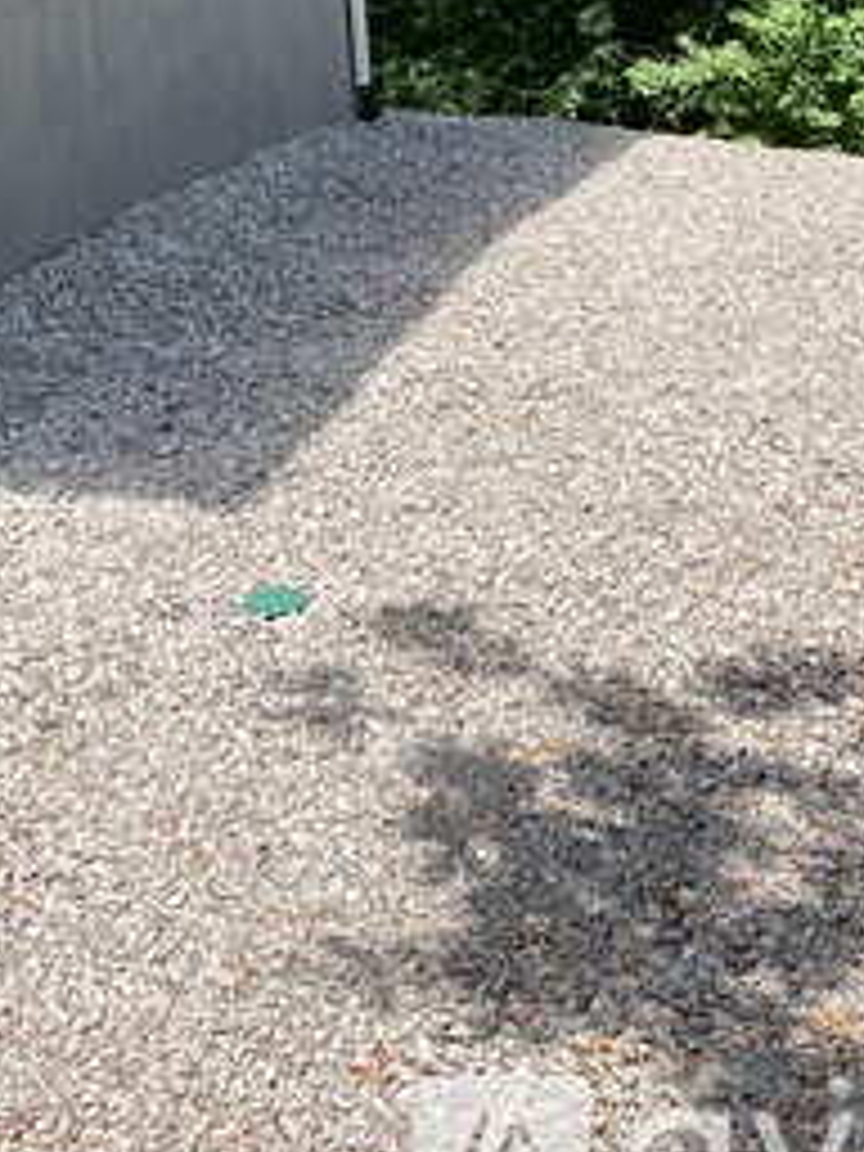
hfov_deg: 19.6
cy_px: -245
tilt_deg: +1.8
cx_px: 14
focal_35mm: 73
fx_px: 2429
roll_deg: +5.0
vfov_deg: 24.1
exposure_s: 1/694
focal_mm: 3.99
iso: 32
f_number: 1.8
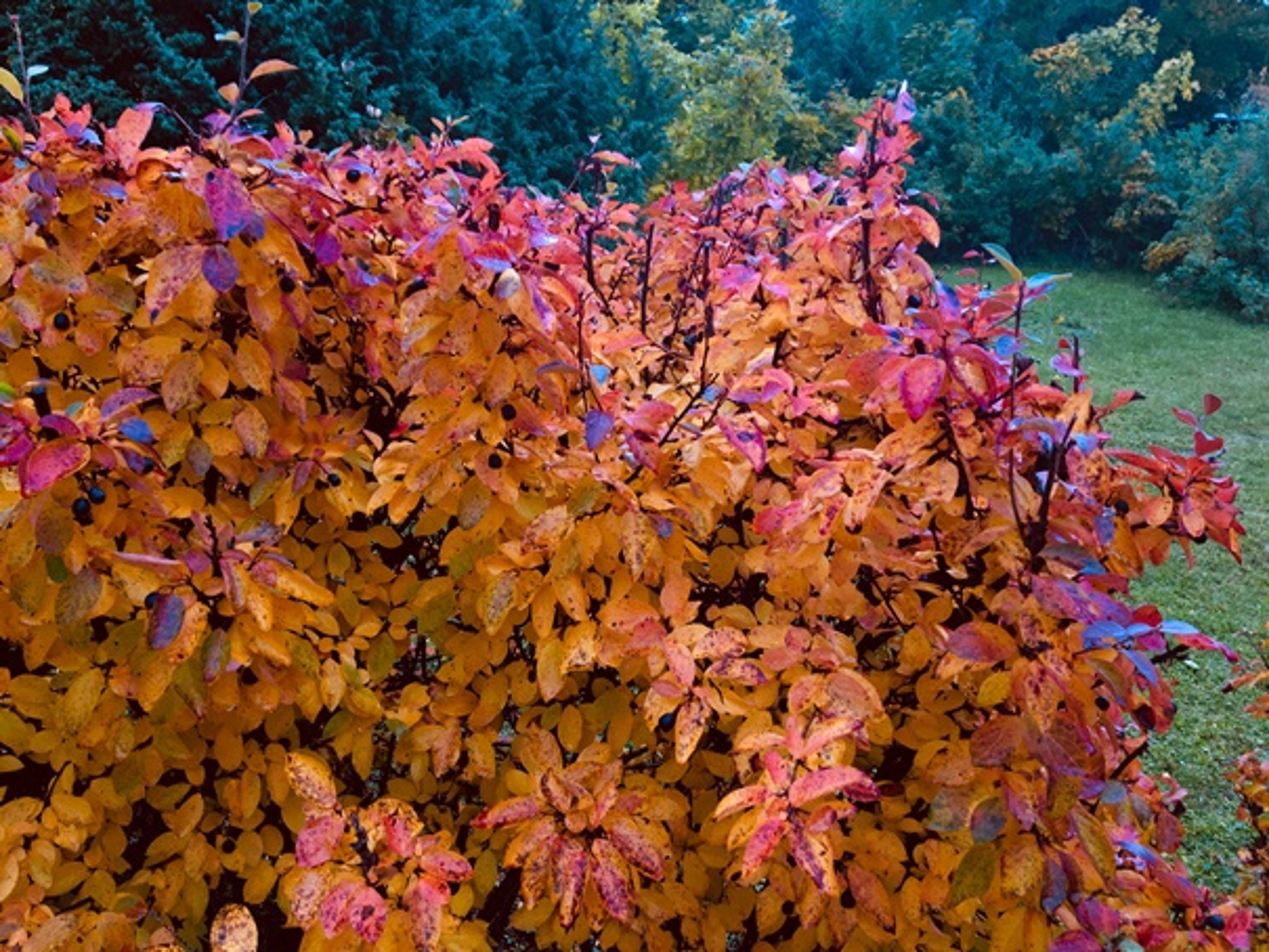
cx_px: 634
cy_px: 476
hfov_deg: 61.6
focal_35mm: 29
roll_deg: -2.0
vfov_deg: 48.2
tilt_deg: -18.8
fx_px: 1063
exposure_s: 1/100
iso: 25
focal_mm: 4.15
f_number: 2.2
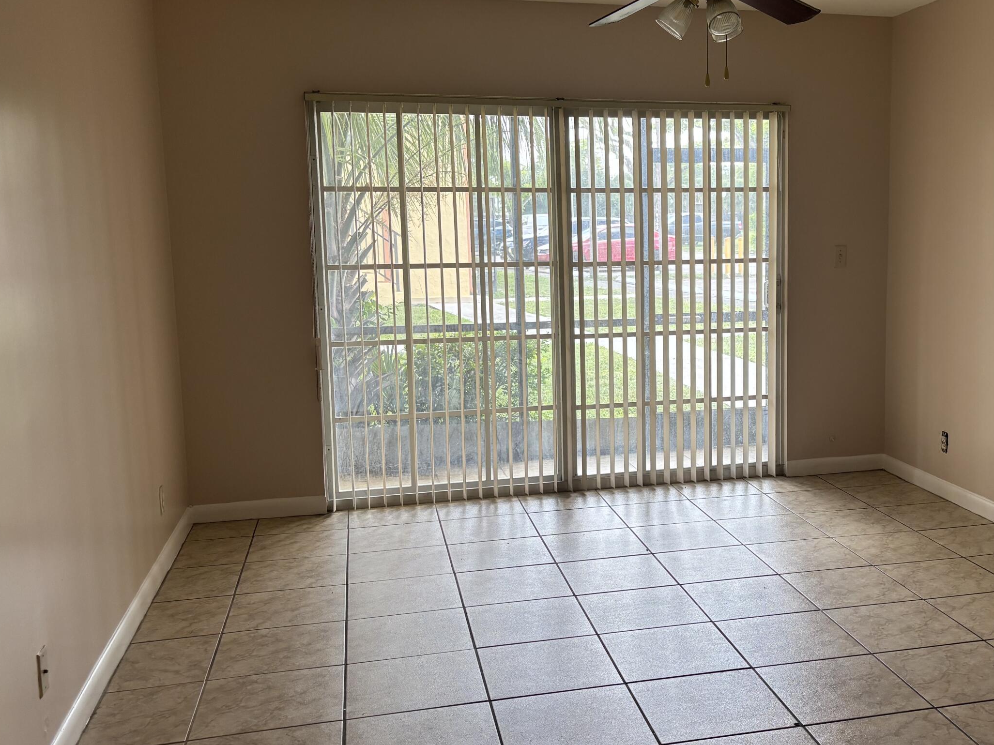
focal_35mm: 38
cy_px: 347
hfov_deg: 48.1
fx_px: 1091
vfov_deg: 37.7
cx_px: 673
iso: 80
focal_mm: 5.96
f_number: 1.6
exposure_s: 1/120
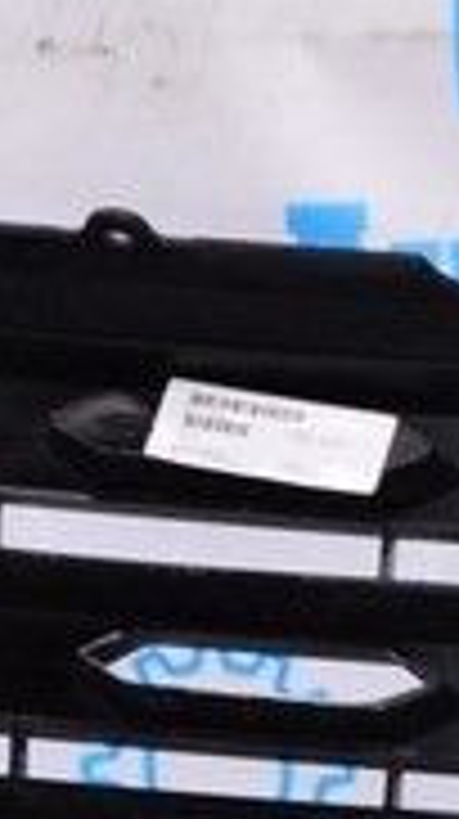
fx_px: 3840
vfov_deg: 12.2
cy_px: 488
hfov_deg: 6.7
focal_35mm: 177
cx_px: 860
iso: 1600
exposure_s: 1/200
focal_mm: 20
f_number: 8
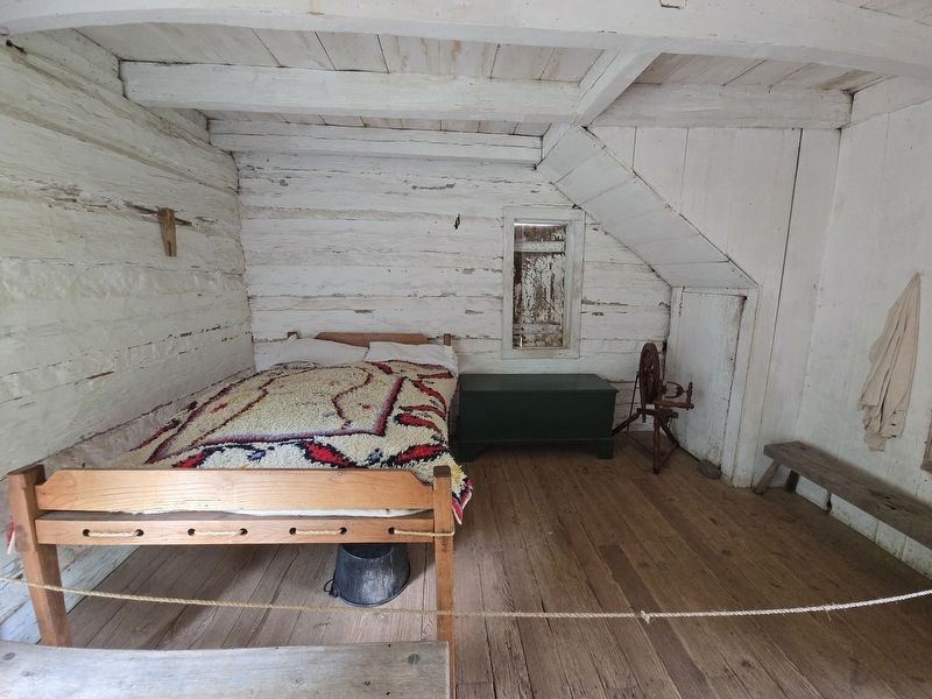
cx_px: 466
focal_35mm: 13
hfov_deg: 106.2
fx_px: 350
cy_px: 350
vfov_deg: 89.9
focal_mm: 2.2
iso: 640
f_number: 2.2
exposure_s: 1/60
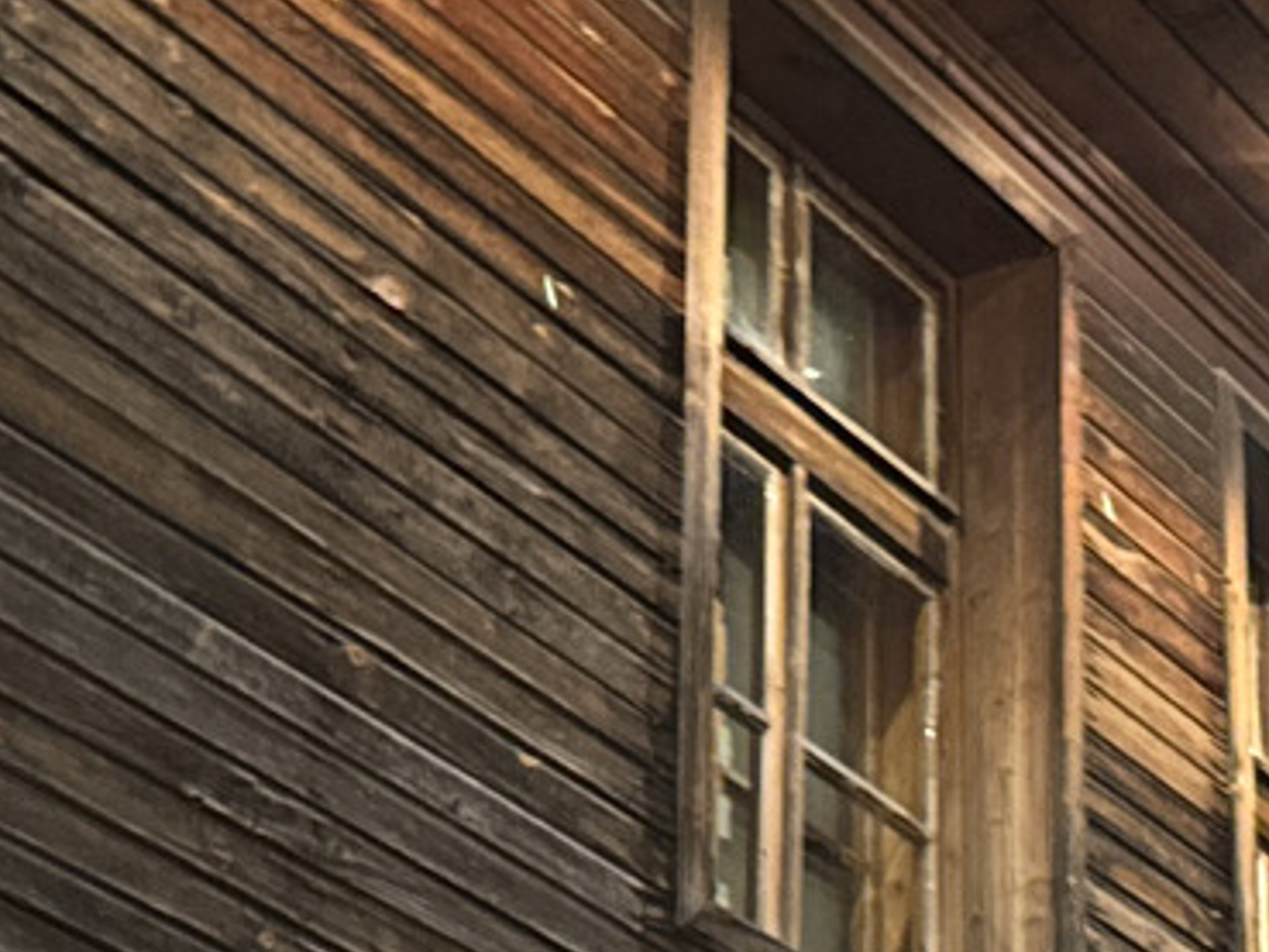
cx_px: 1510
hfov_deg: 14.7
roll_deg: +2.8
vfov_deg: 11.4
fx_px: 4767
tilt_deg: +28.9
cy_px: 553
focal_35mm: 130
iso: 1600
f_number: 1.78
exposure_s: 1/19
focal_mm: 6.76
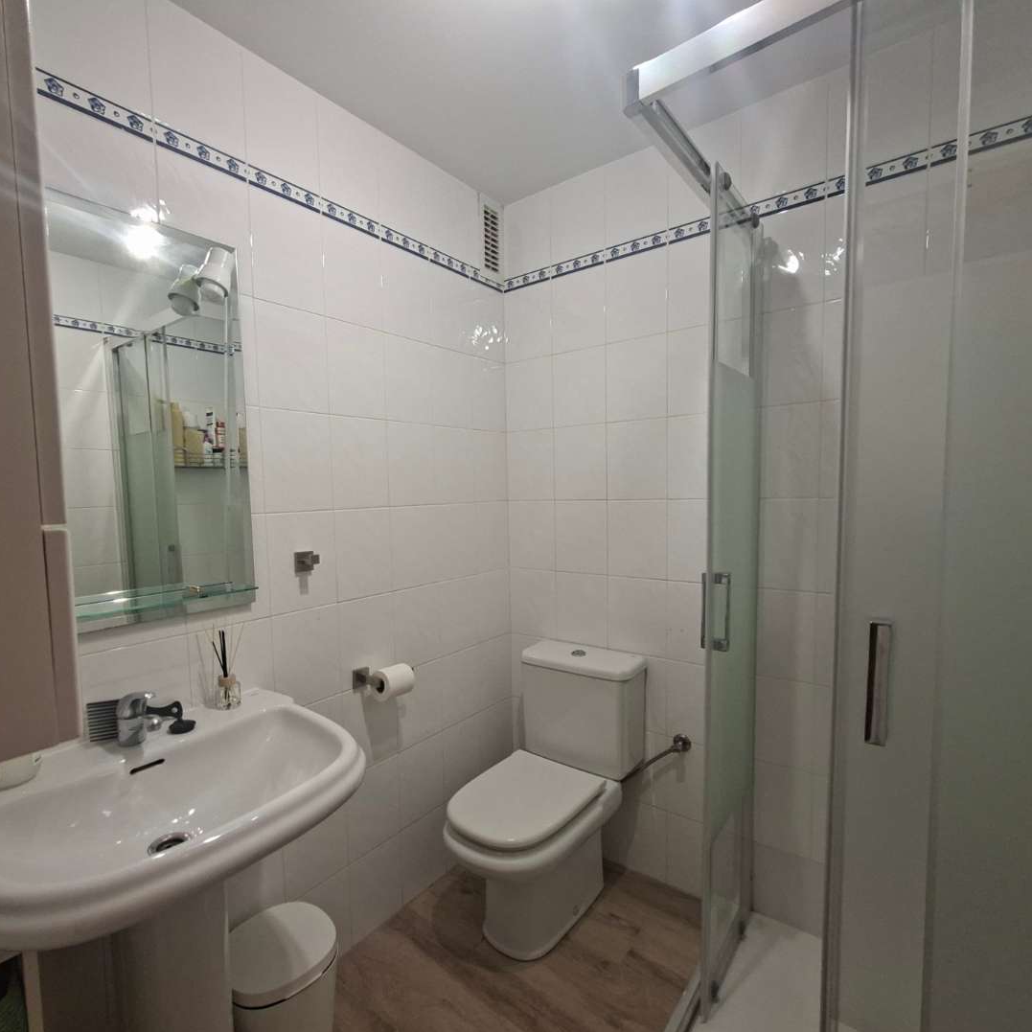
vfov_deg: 87.4
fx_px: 540
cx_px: 464
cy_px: 538
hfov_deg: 87.2
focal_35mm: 16
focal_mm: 1.74
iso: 100
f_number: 2.2
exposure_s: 1/40
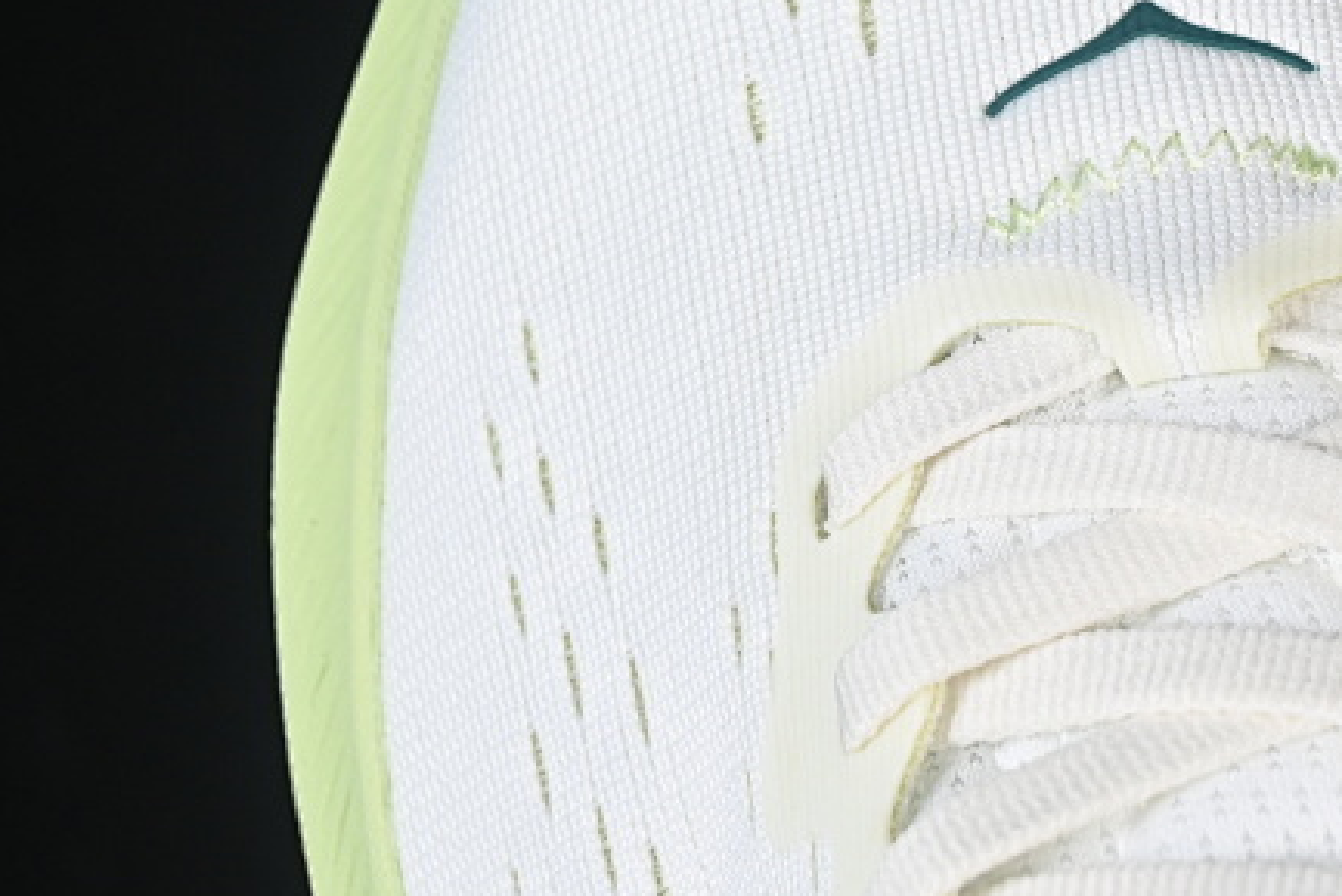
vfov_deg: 7.3
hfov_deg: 11.0
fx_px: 6973
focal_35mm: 187
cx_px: 1026
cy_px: 257
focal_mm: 50
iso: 160
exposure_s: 1/80
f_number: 7.1
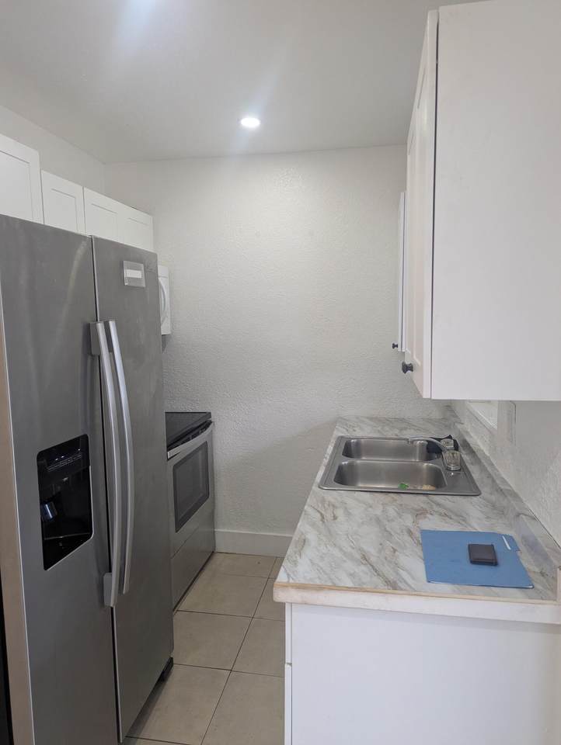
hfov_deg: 56.9
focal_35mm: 24
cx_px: 280
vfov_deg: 71.5
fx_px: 518
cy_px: 372
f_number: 1.85
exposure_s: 1/135
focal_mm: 6.81
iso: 293
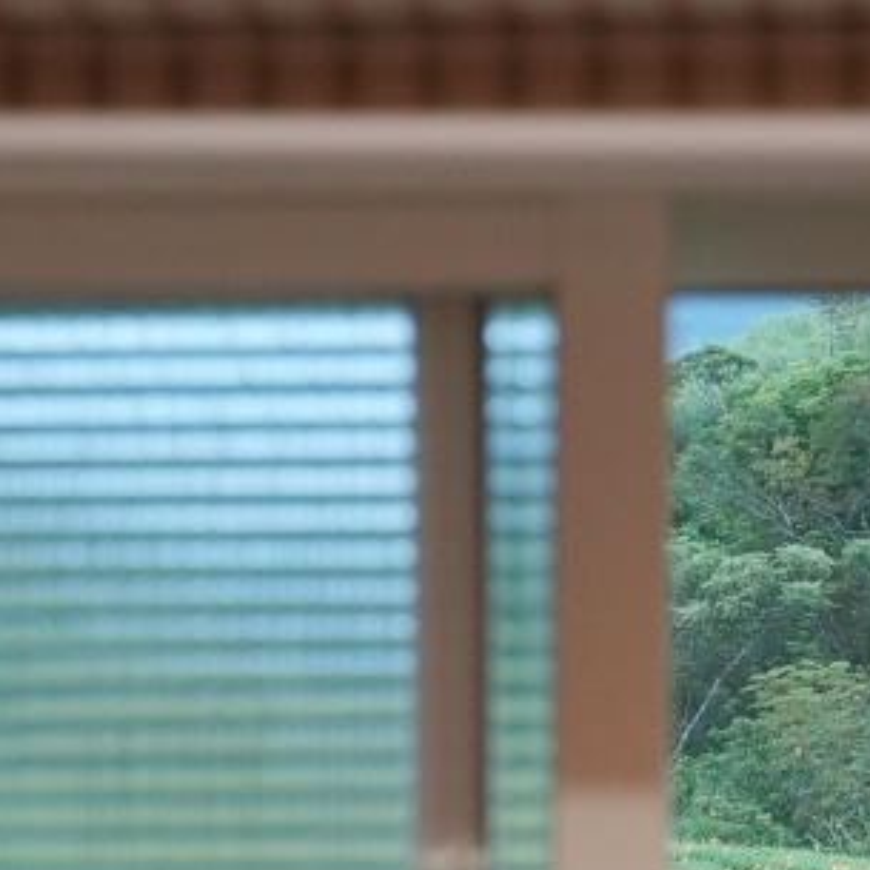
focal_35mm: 144
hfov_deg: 12.1
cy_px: 953
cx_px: 605
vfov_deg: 11.9
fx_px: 4095
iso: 1600
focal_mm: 43
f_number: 2.8
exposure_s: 1/160
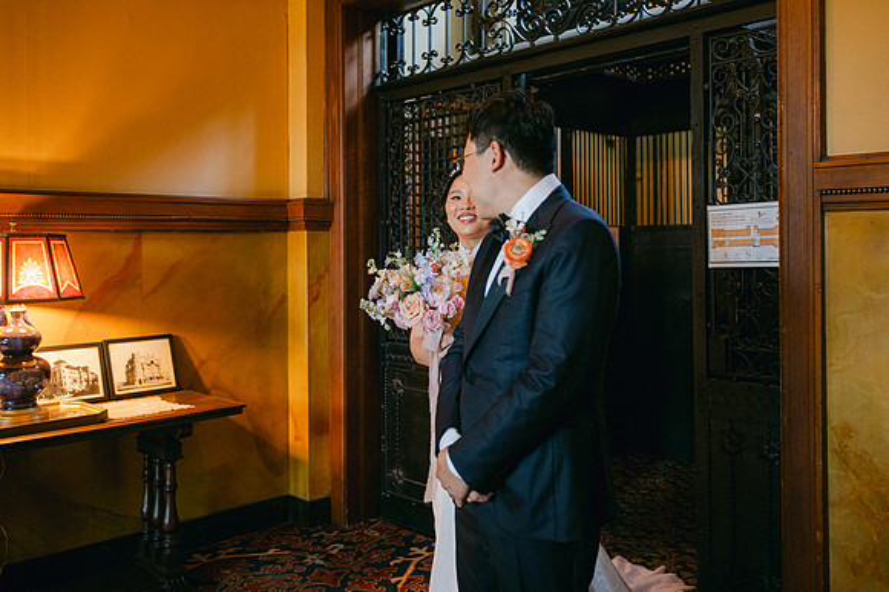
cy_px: 247
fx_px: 805
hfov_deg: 57.8
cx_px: 460
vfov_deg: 40.2
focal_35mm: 33
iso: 3200
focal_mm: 28
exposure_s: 1/100
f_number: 2.8
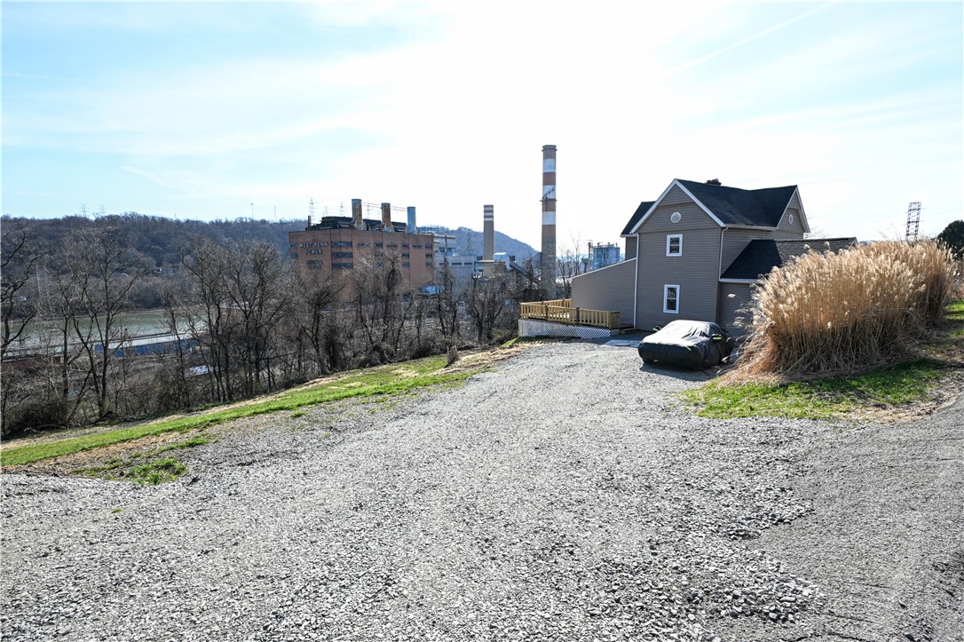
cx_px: 482
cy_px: 321
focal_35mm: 18
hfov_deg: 90.0
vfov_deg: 67.3
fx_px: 482
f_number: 9
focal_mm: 12
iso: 100
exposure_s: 1/100
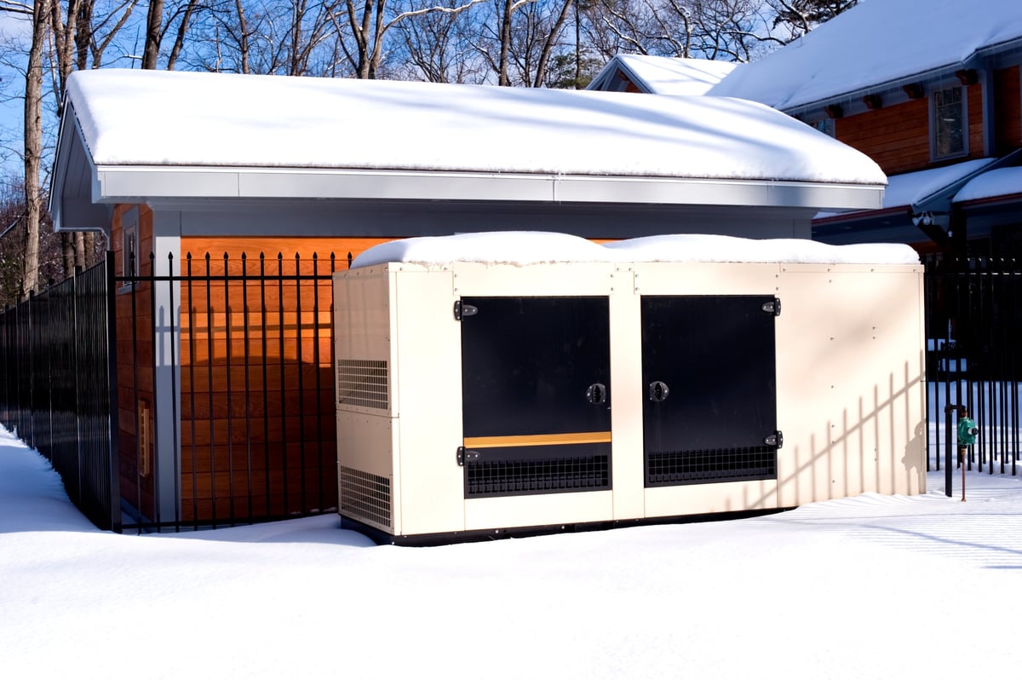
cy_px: 340
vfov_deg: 26.9
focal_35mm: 50
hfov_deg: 39.6
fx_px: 1418
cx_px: 511
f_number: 11
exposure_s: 1/500
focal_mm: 50
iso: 200
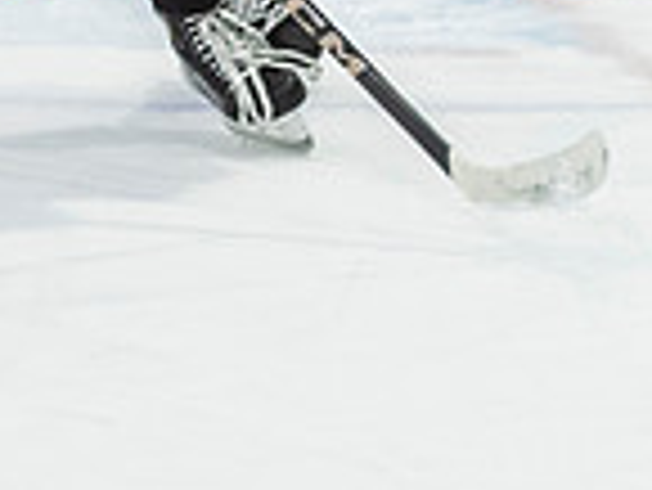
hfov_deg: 3.9
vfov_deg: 2.9
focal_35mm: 511
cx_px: 1067
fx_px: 9633
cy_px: -327
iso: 1600
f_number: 3.2
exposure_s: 1/1000
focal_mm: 86
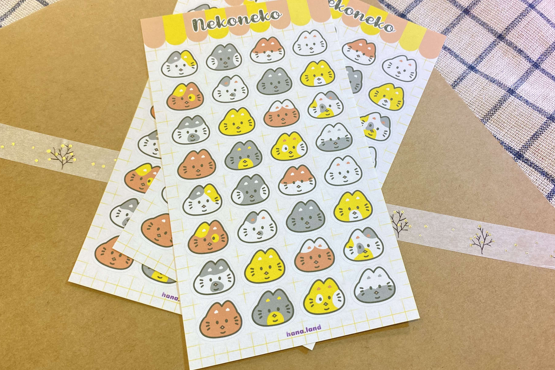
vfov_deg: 43.5
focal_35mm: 30
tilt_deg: -71.1
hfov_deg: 61.9
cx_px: 289
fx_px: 462
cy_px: 160
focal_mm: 4.25
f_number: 1.8
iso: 80
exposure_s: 1/118
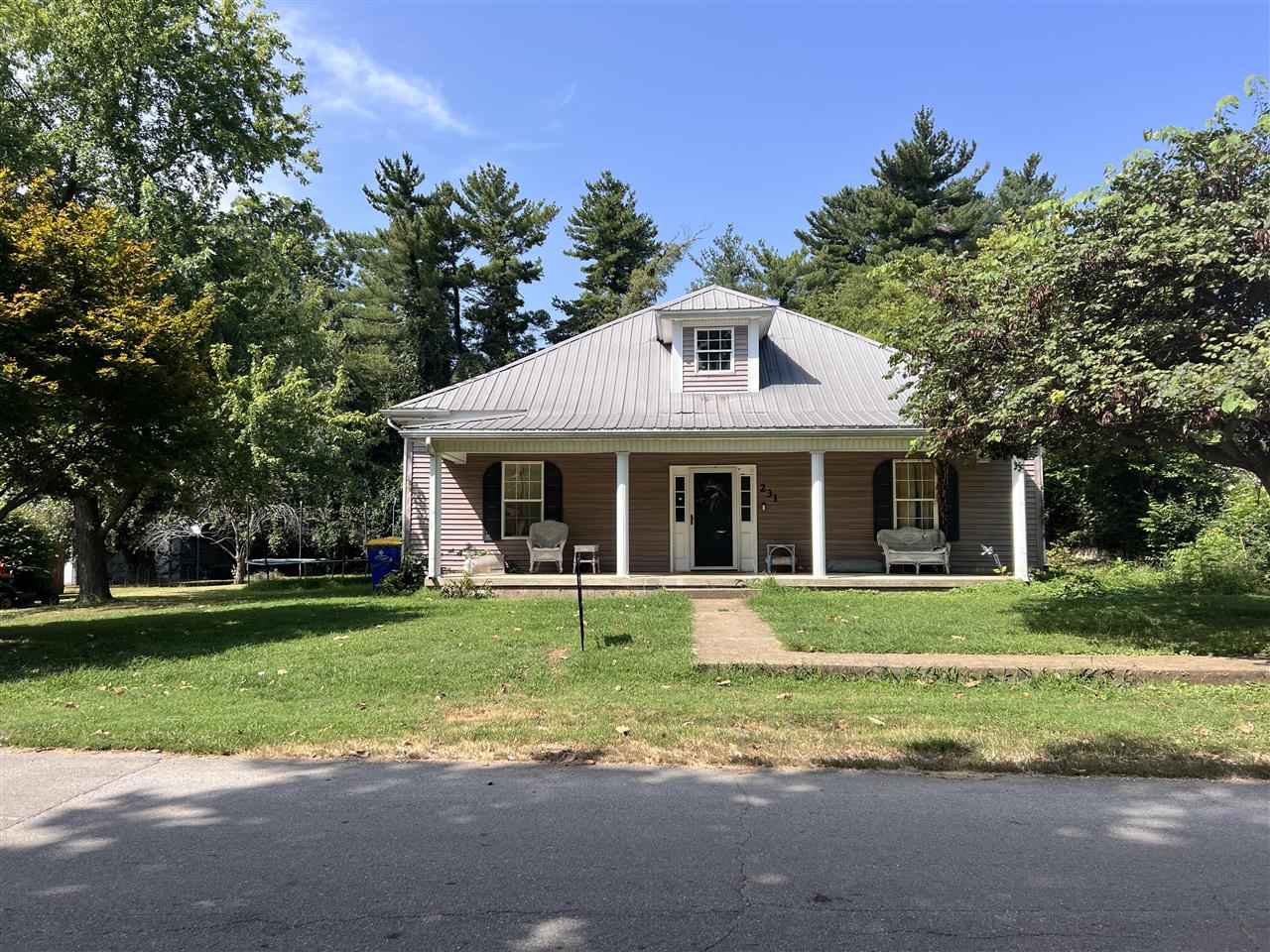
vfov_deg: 53.1
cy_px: 476
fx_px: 954
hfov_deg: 67.3
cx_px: 635
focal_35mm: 26
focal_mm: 5.7
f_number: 1.5
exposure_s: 1/2353
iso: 50
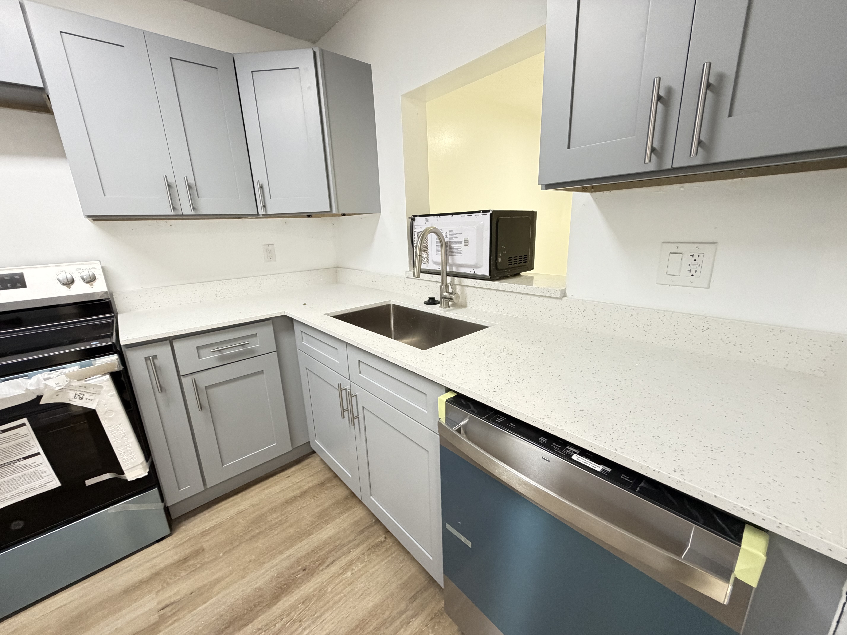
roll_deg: +2.5
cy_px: 318
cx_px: 424
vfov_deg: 85.7
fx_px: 343
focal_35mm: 14
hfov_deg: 102.1
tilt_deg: -16.5
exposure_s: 1/60
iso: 500
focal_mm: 2.22
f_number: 2.2
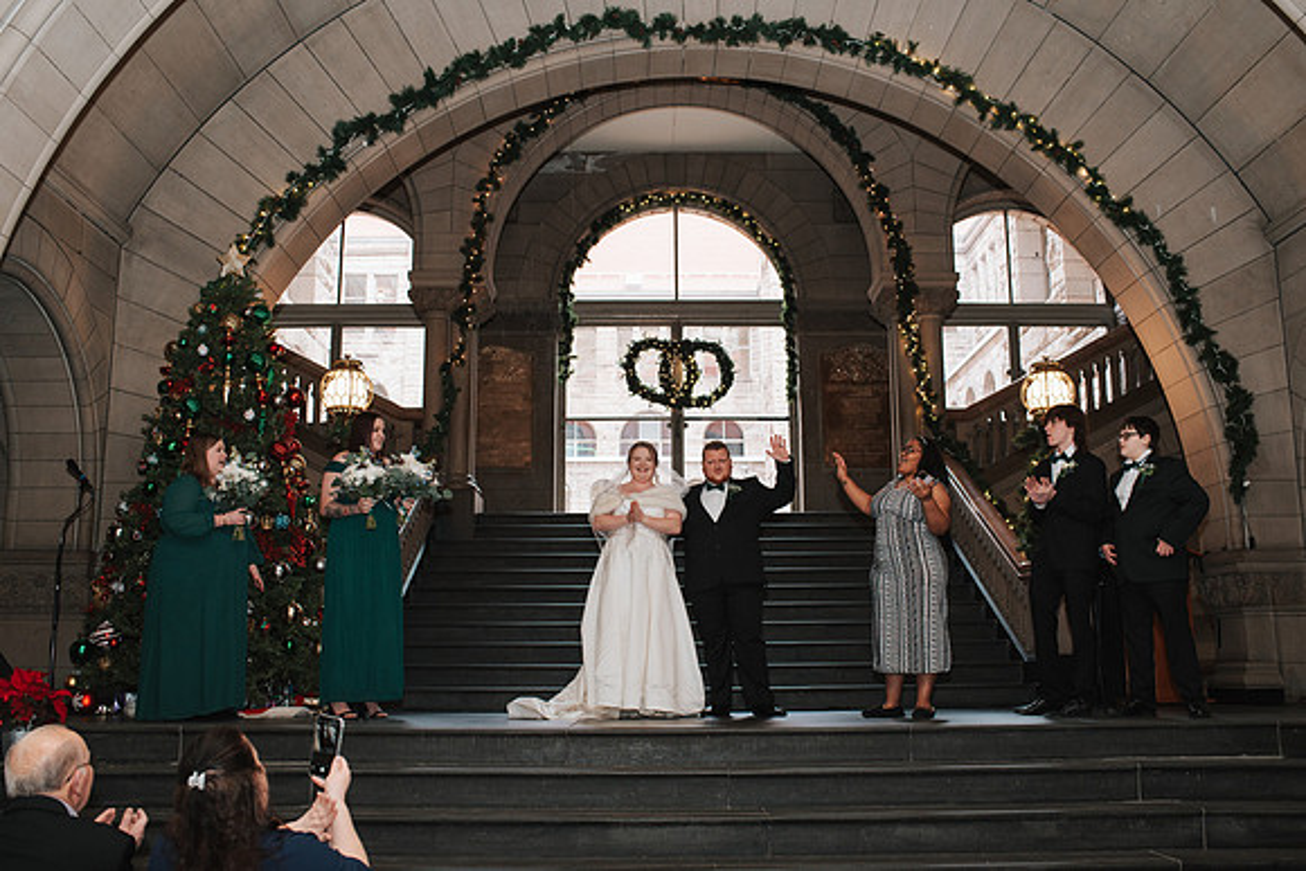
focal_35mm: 36
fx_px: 1289
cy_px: 436
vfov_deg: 37.4
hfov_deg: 53.8
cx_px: 653
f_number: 3.5
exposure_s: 1/200
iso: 1000
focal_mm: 35
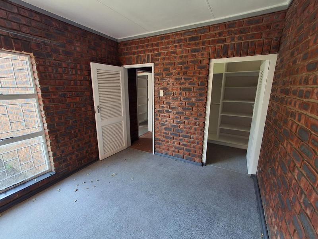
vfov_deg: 78.1
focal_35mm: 16
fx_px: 147
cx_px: 159
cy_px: 120
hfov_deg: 94.5
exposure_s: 1/40
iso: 40
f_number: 2.2
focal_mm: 1.64
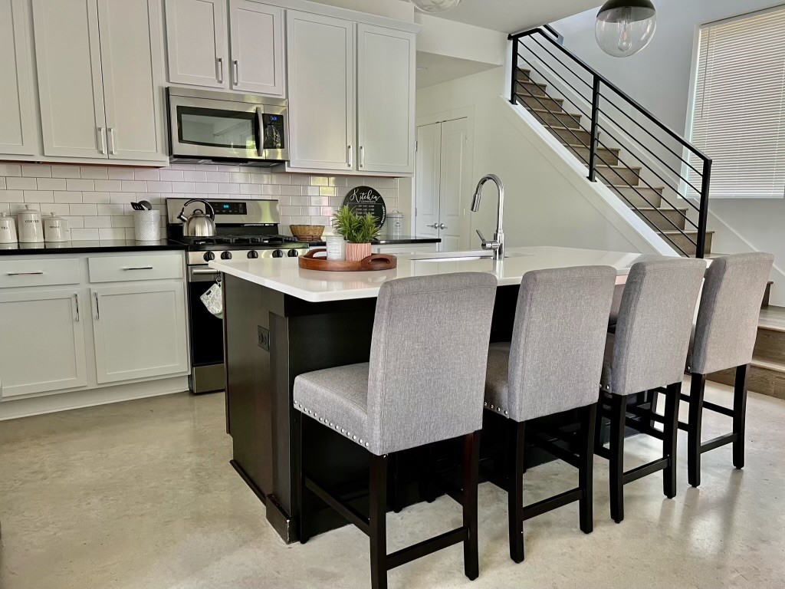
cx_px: 392
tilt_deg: -9.5
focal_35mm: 26
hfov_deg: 67.3
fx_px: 590
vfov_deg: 53.1
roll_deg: -0.2
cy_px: 294
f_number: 1.5
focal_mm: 5.7
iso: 125
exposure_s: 1/90
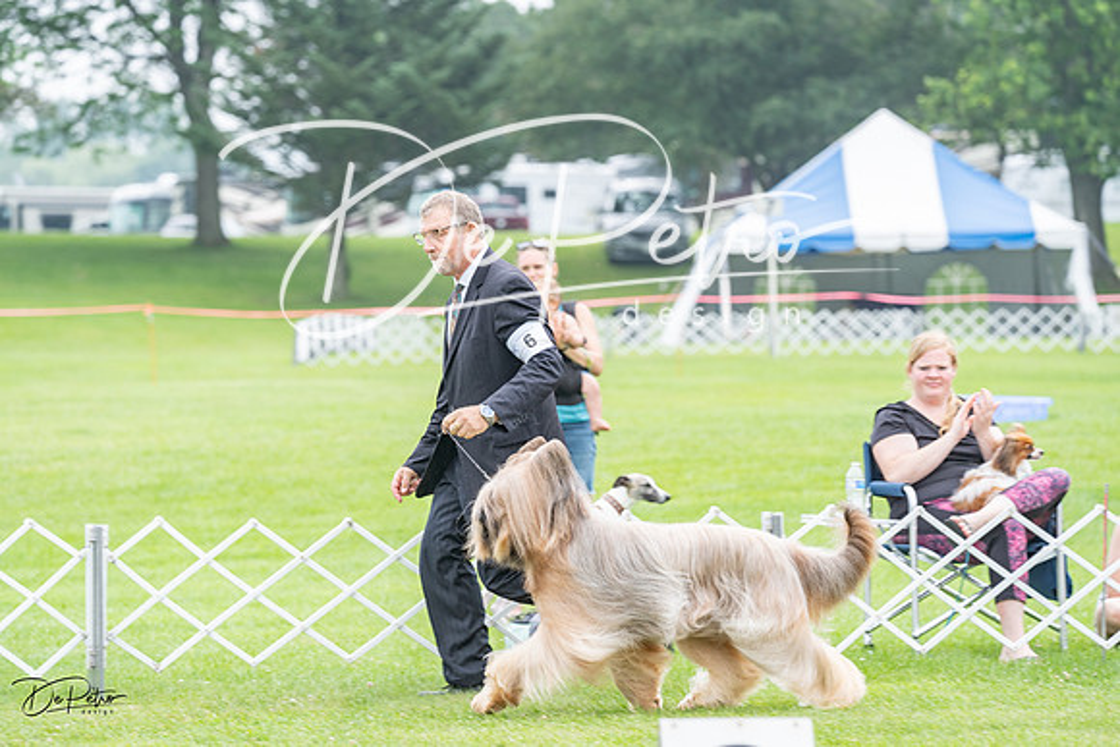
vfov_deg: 8.5
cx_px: 560
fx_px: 5010
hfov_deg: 12.8
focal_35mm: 161
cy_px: 374
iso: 400
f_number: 4.5
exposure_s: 1/400
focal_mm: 161
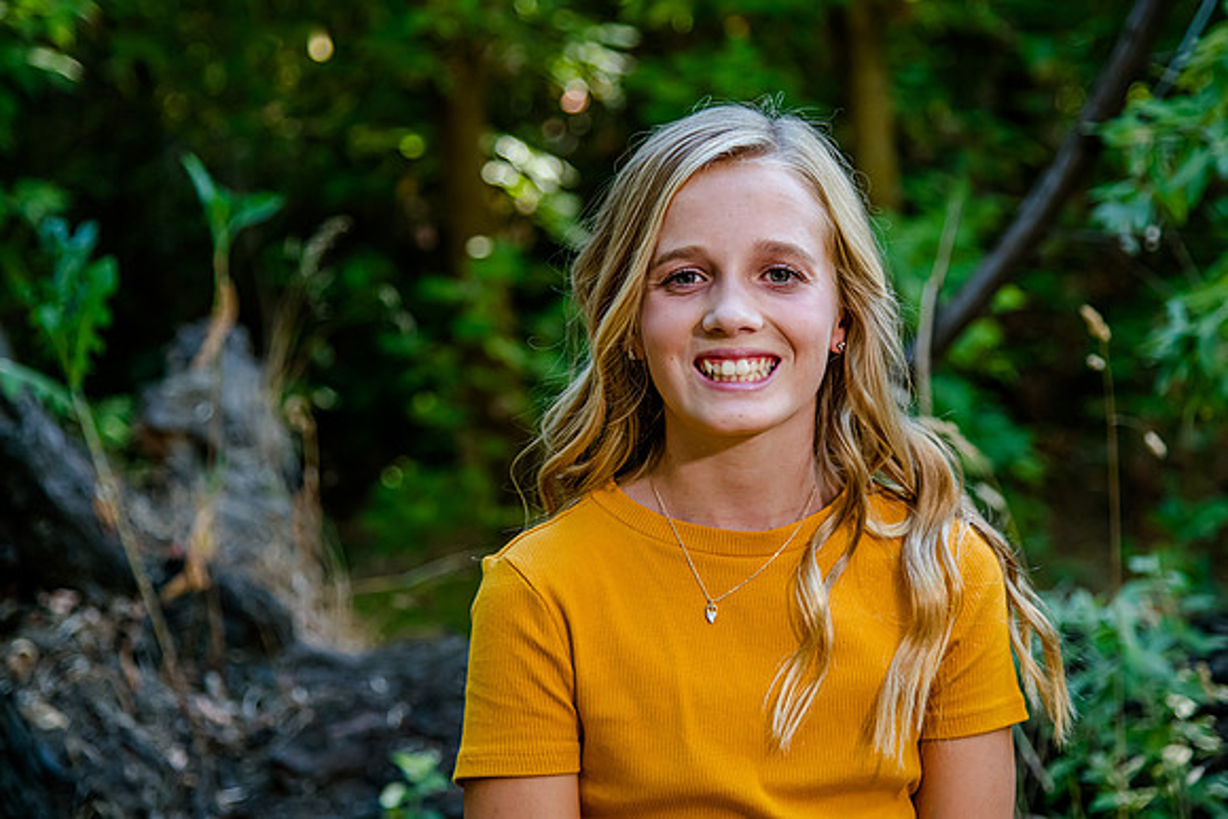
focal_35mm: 90
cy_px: 359
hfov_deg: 22.6
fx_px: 3071
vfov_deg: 15.2
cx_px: 625
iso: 800
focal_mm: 78
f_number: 4
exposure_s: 1/320
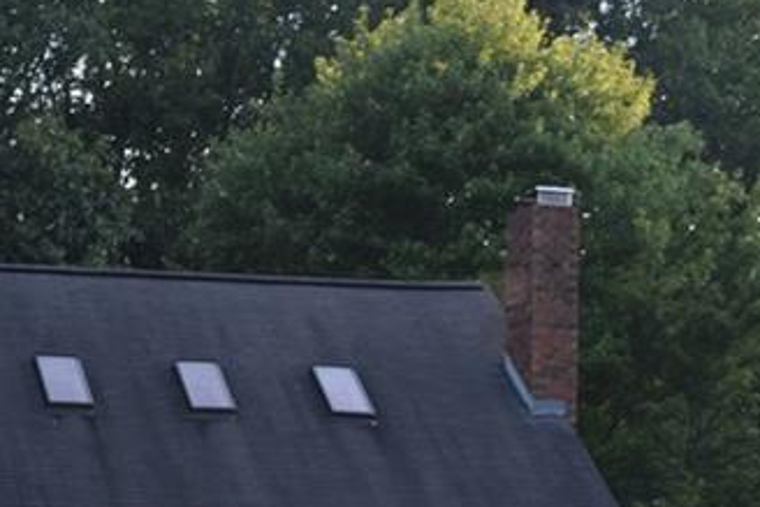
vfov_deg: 10.3
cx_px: -21
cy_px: 664
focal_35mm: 131
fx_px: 2767
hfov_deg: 15.3
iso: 100
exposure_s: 1/160
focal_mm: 28
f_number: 6.3
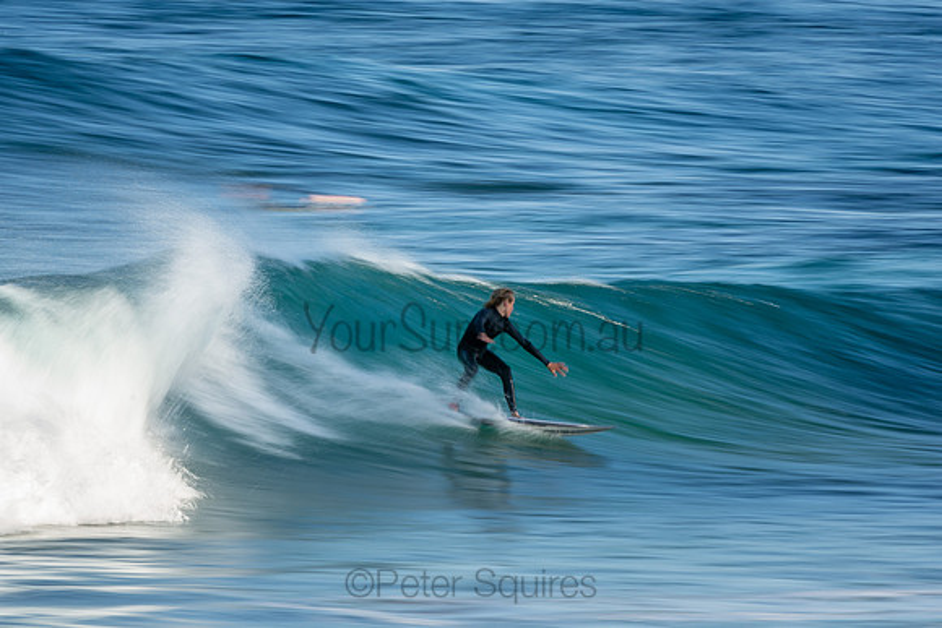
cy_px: 314
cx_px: 471
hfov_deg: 3.4
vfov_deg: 2.3
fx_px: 15703
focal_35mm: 600
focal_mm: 400
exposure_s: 1/20
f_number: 22
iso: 100
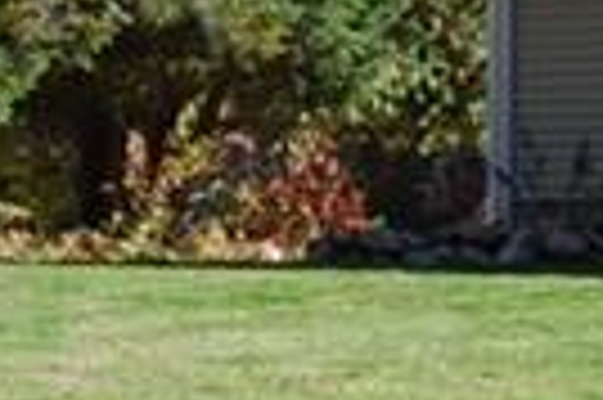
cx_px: 1058
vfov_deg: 3.7
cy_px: -27
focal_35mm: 367
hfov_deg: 5.5
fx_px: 6140
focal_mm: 32
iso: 100
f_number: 5.6
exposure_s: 1/125
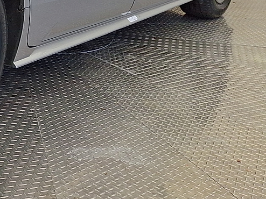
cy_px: -83
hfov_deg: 20.4
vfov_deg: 16.8
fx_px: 622
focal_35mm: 81
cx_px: -143
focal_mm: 4.69
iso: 25
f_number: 1.8
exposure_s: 1/109
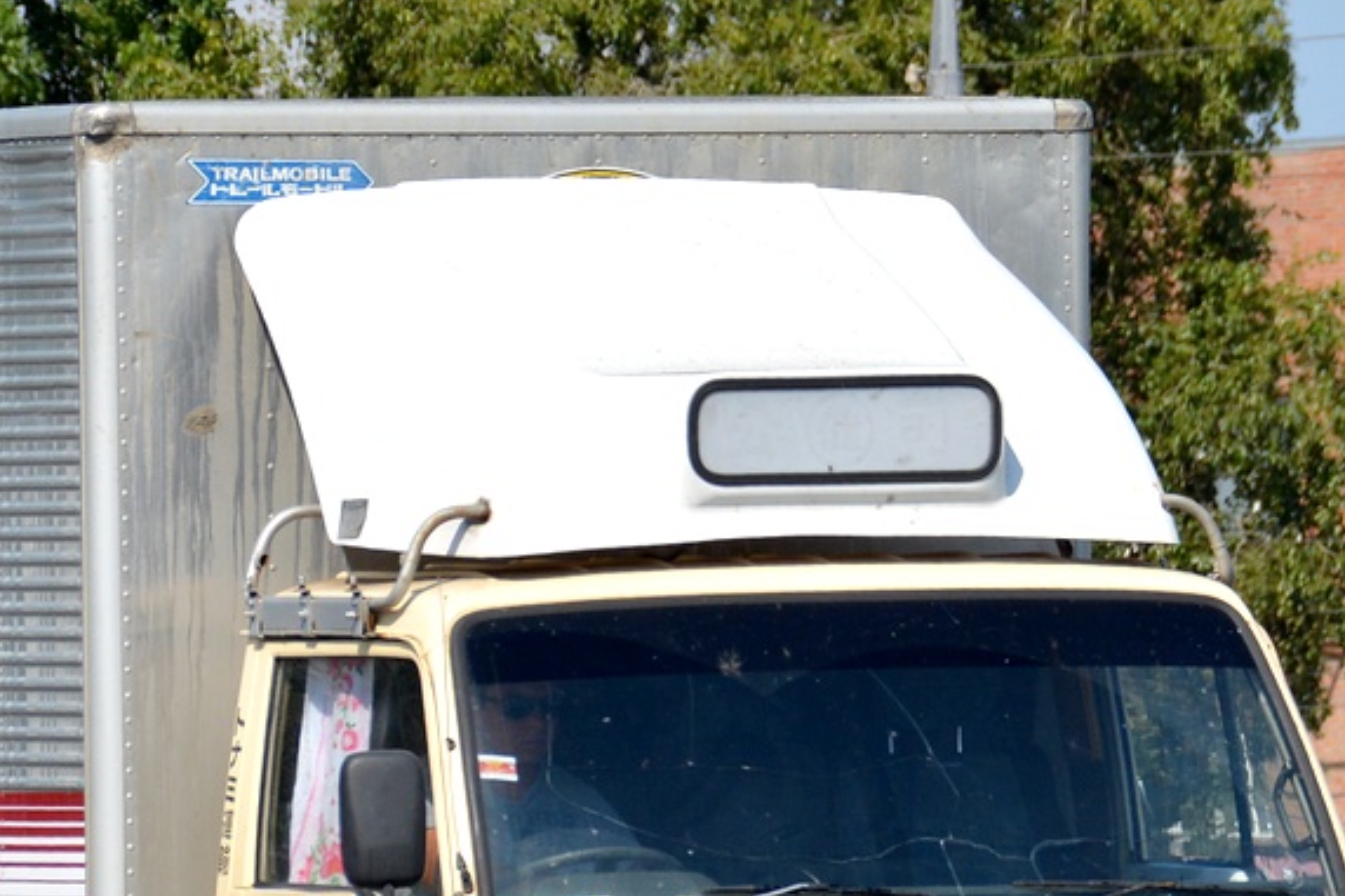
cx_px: 419
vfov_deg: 3.4
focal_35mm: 409
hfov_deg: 5.0
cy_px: 769
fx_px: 15275
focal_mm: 130
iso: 400
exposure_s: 1/1600
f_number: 7.1
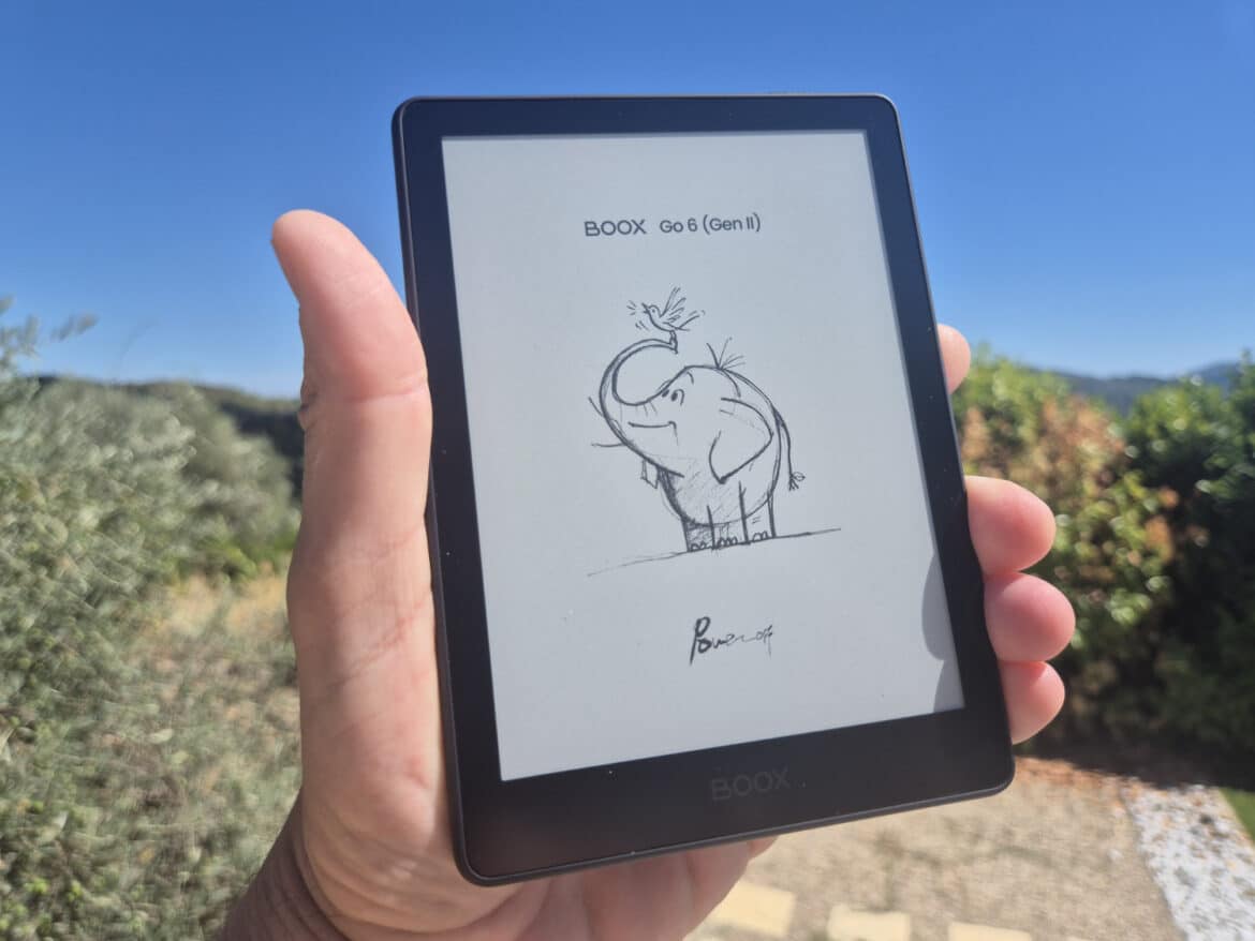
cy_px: 470
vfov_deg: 58.9
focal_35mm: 23
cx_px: 628
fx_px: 834
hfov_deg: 73.9
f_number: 1.8
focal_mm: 5.4
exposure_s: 1/1620
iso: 25
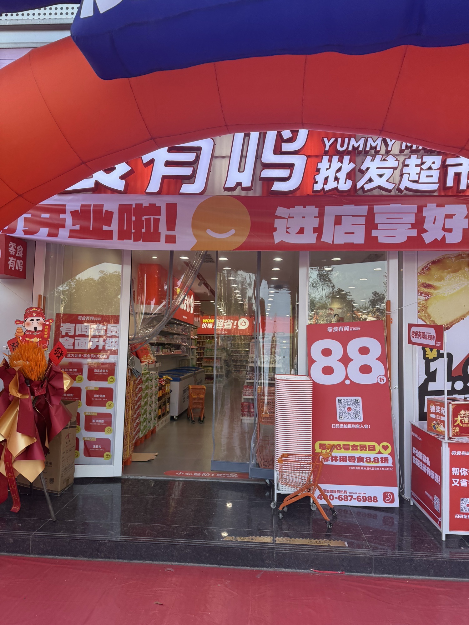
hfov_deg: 56.8
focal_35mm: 24
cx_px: 234
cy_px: 312
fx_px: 434
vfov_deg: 71.6
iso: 100
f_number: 1.78
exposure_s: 1/765
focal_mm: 6.76
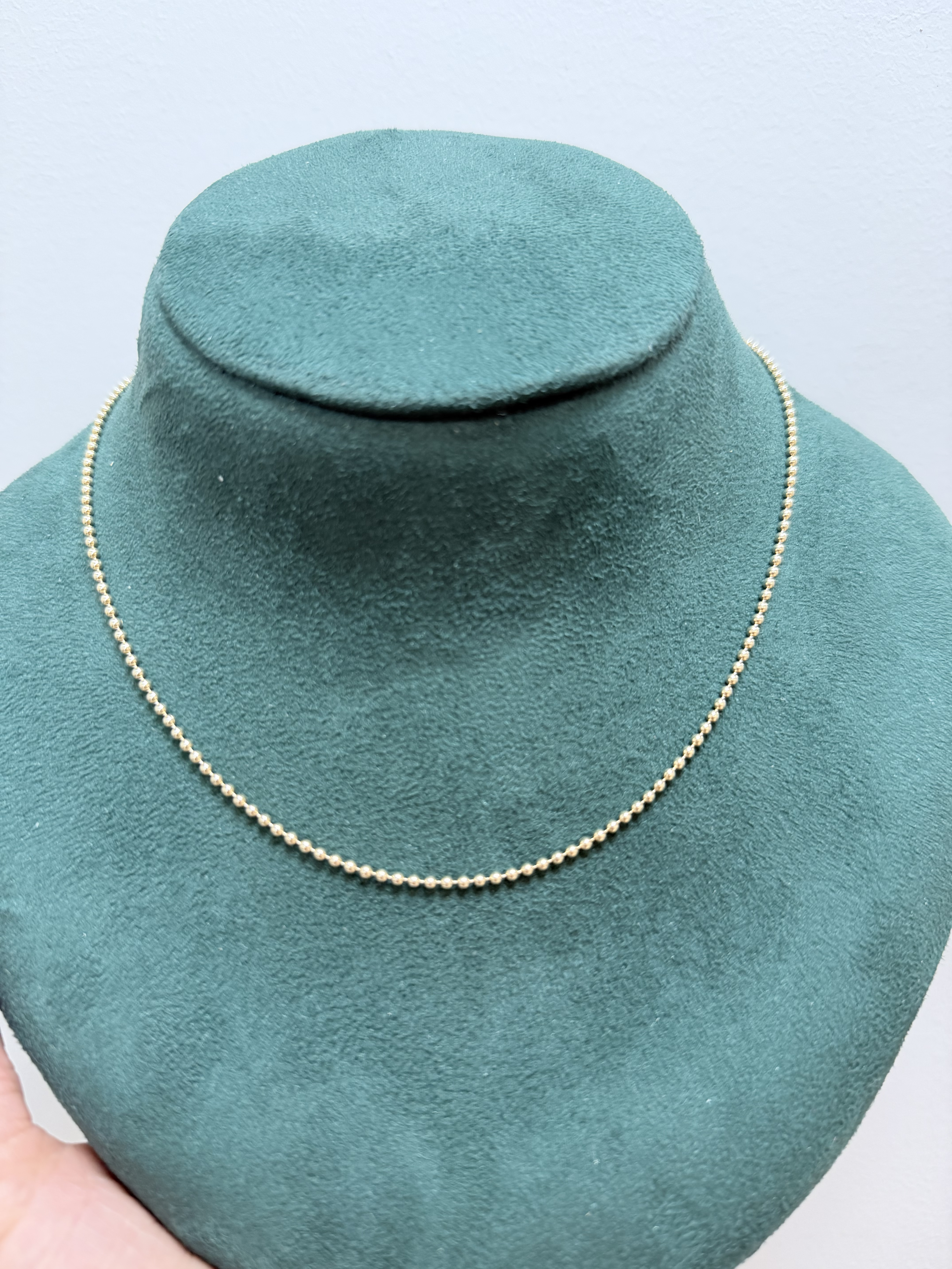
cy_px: 634
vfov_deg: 71.6
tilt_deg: -7.5
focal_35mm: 24
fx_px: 880
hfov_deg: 56.8
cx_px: 476
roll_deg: +3.8
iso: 200
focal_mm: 6.76
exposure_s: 1/120
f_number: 1.78
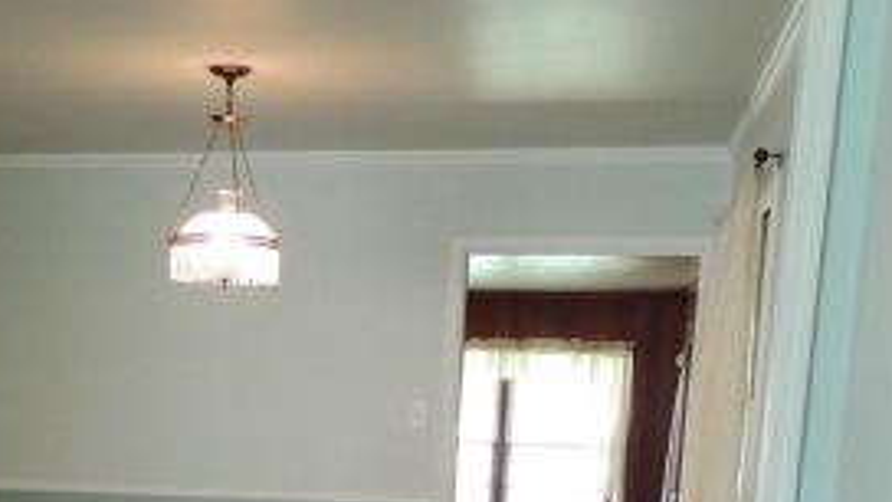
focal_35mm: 64
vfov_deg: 17.2
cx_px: 221
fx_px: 1514
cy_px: 732
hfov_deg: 32.2
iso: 400
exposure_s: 1/30
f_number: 3
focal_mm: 4.3
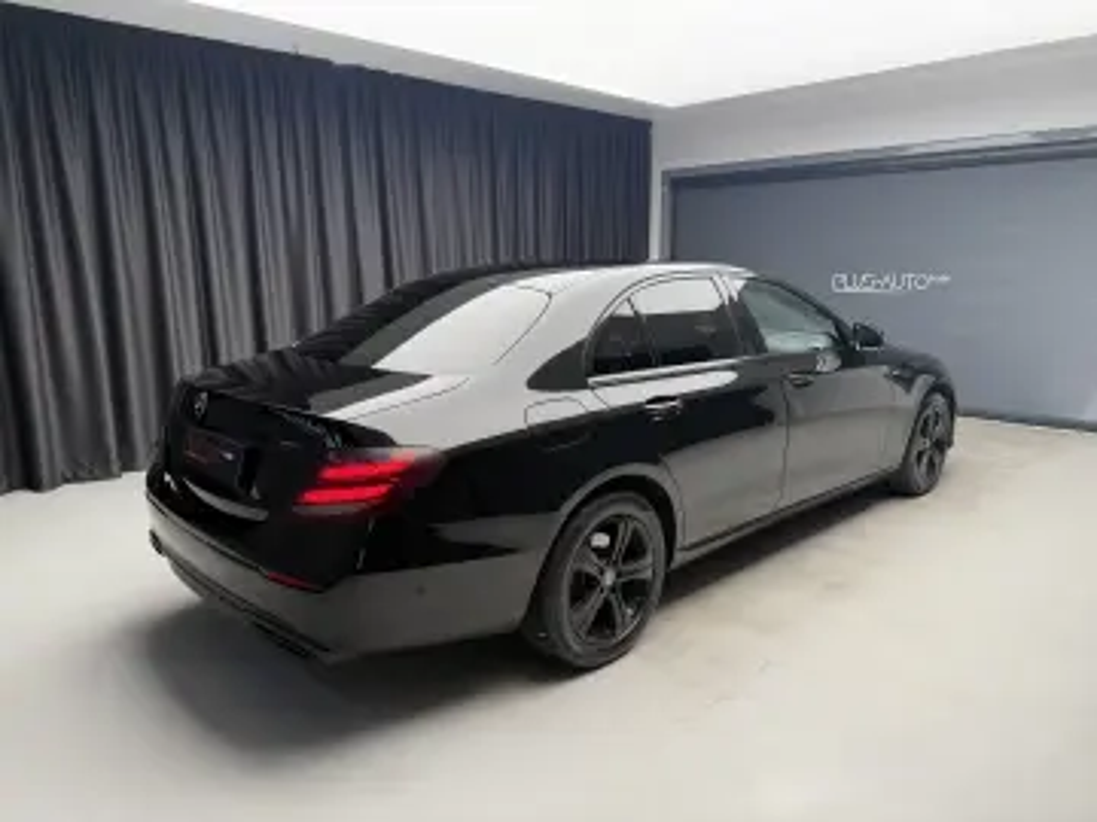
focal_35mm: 24
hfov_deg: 71.6
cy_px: 411
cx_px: 548
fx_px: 761
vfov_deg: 56.8
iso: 125
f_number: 1.78
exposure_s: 1/100
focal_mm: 6.76
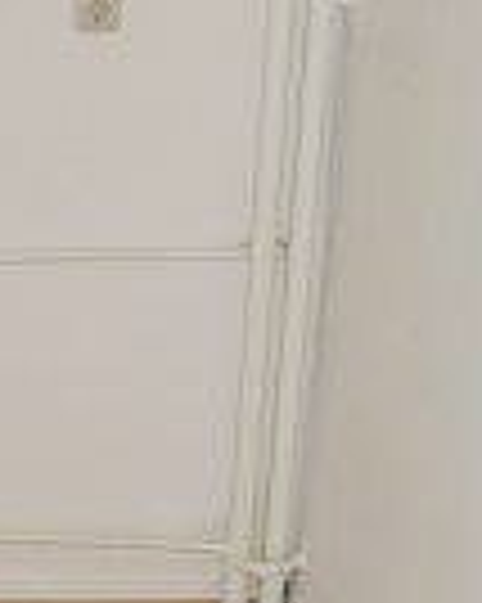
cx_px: -369
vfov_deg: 18.2
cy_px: 405
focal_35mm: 105
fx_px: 1874
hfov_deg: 13.3
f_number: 2.8
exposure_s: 1/30
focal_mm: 4.3
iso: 200
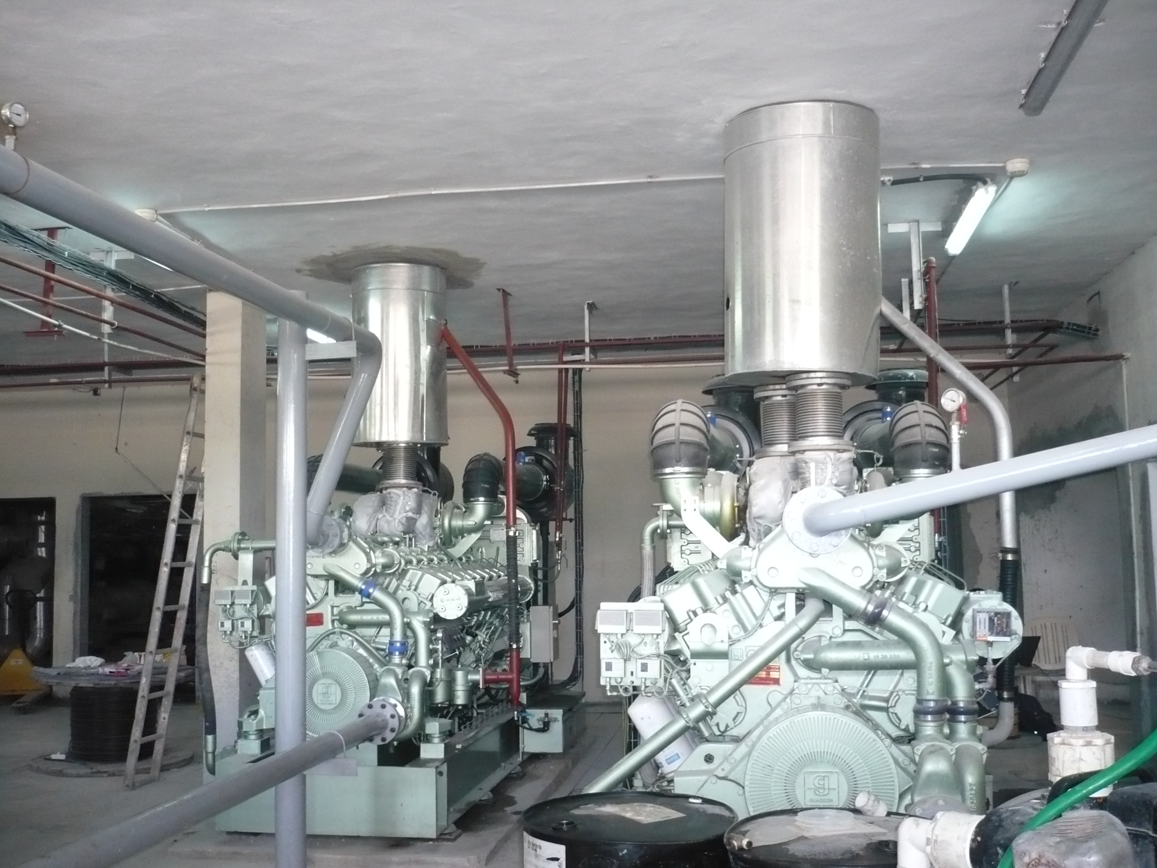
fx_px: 1170
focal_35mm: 35
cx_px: 578
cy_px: 434
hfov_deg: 52.6
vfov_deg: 40.7
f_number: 2.8
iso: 320
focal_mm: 5.8
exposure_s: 1/30
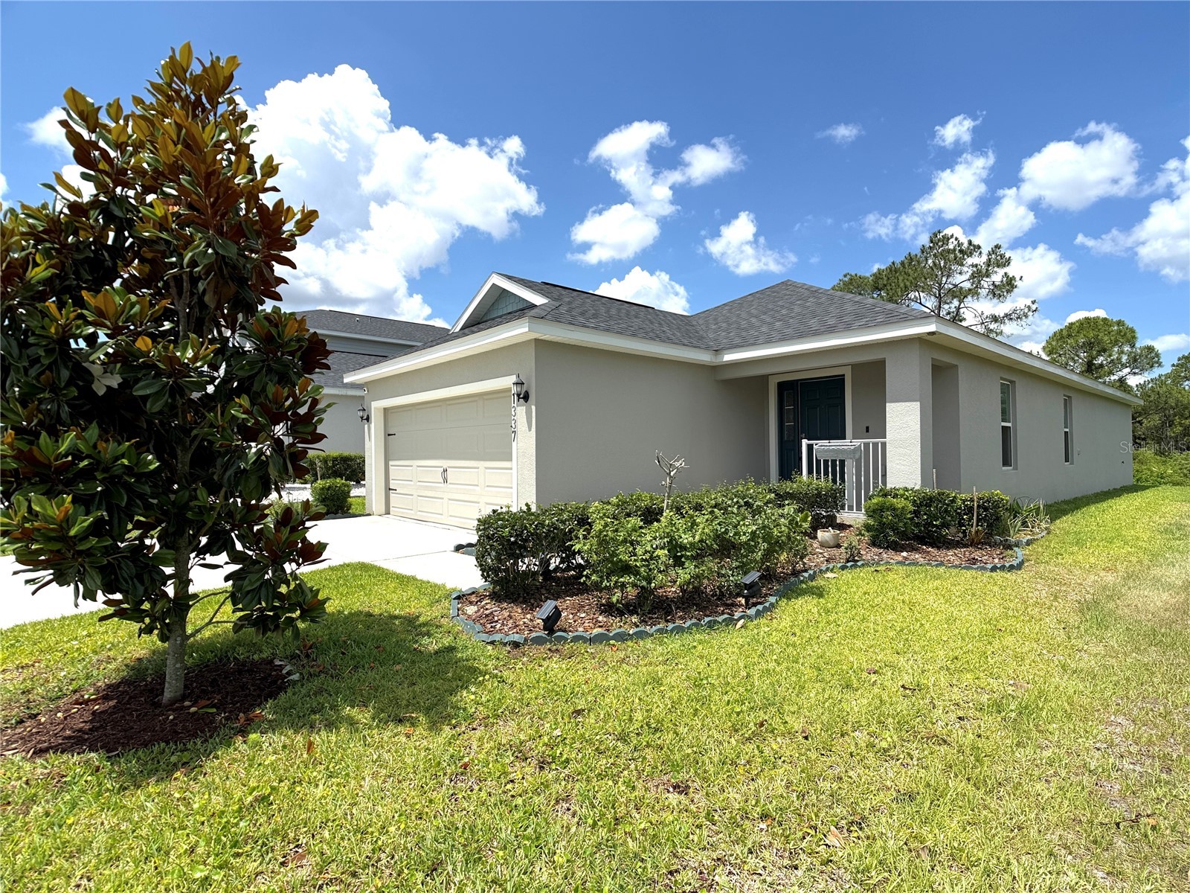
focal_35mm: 24
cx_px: 595
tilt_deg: +1.0
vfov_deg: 56.8
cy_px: 446
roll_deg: +0.4
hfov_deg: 71.6
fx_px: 825
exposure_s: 1/6173
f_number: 1.78
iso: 80
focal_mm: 6.76
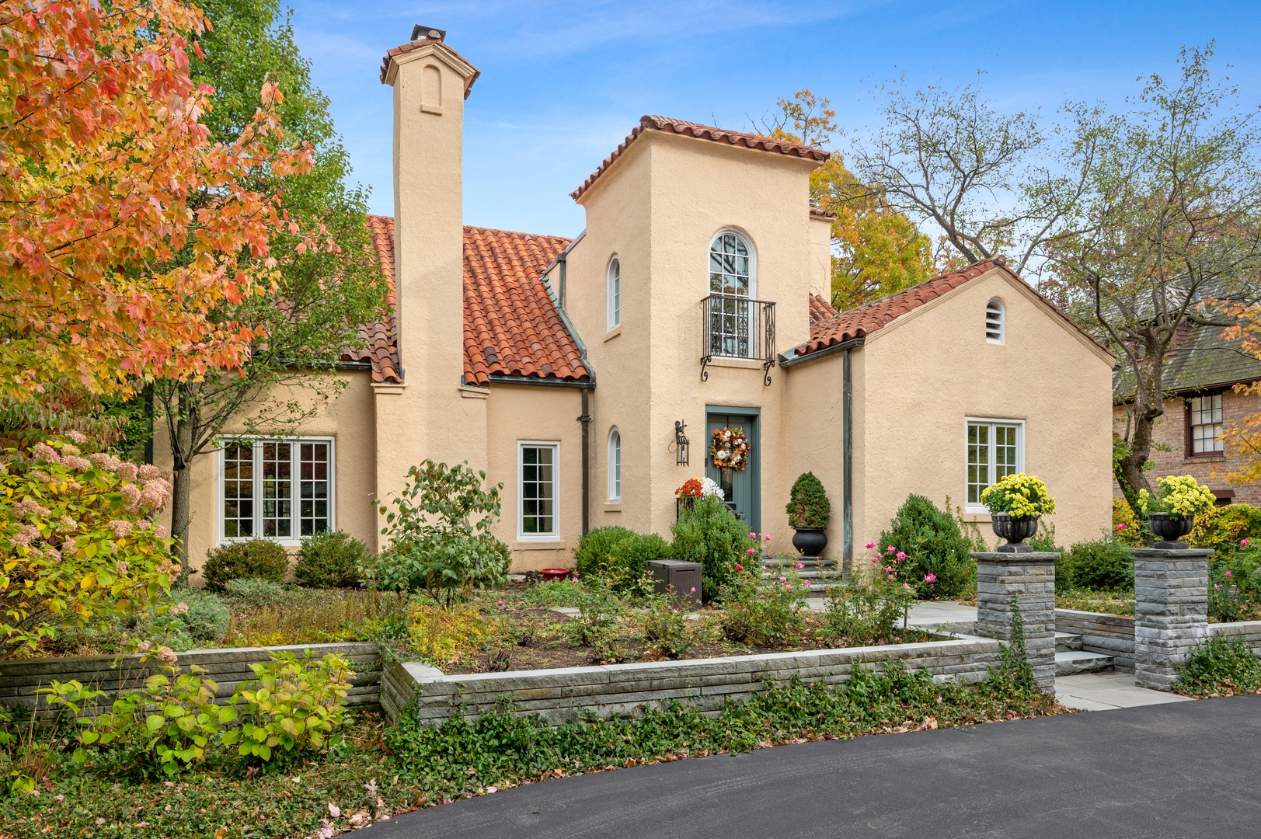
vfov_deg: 55.0
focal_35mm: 23
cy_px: 420
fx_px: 805
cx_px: 630
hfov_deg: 76.1
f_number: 8
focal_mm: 23
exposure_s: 1/20
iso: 200
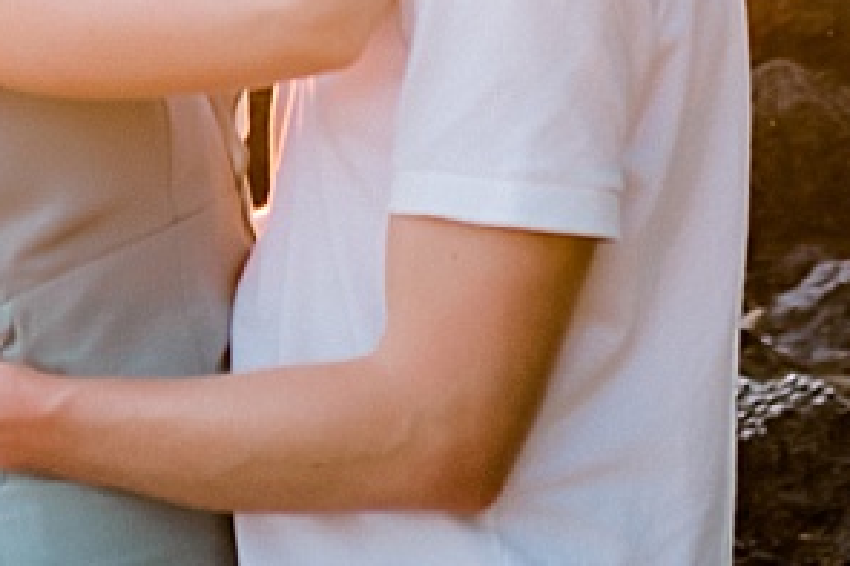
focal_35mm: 213
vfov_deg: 6.2
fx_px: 5026
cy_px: -743
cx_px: 123
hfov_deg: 9.6
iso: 320
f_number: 2.2
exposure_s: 1/320
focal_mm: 35
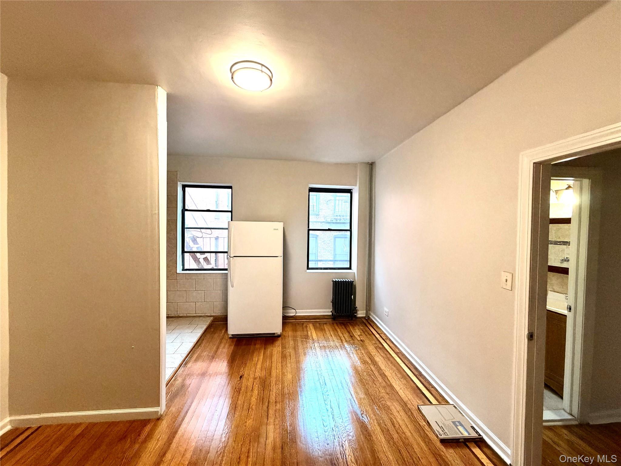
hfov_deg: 102.1
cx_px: 310
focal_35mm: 14
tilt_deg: -1.6
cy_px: 233
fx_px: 251
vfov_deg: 85.7
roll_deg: -0.3
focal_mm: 2.22
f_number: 2.2
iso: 400
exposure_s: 1/60
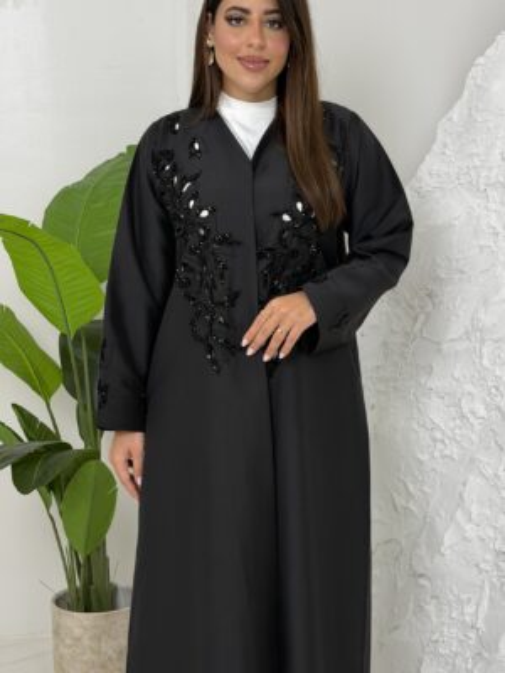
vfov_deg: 39.7
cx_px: 252
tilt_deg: -7.5
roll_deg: +0.8
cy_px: 336
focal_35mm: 48
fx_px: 934
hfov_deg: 30.3
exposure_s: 1/370
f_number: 1.78
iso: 64
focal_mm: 6.76
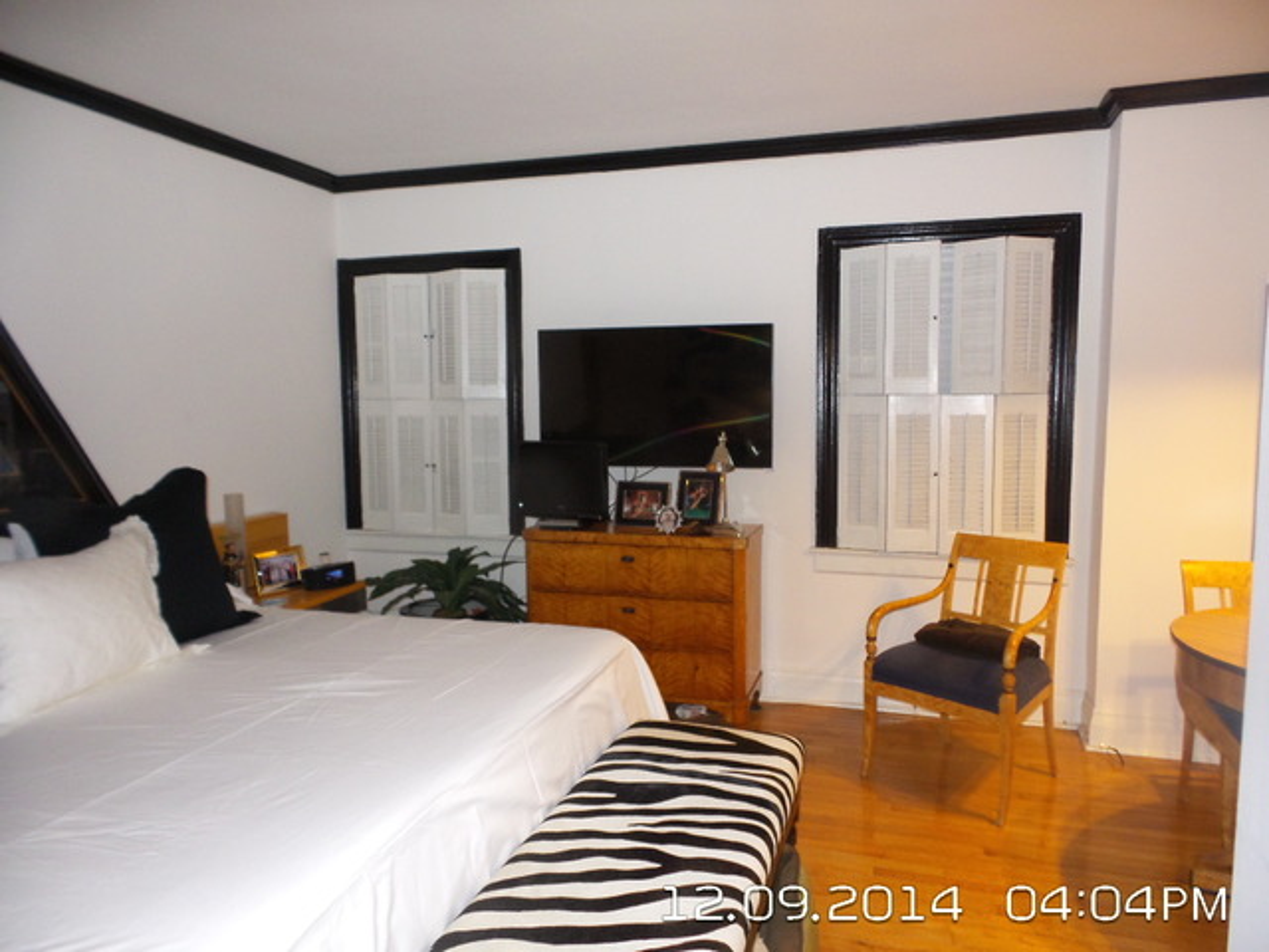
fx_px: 843
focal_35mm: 23
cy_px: 476
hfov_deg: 73.9
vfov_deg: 58.9
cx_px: 634
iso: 320
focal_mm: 4.1
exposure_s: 1/30
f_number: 2.8
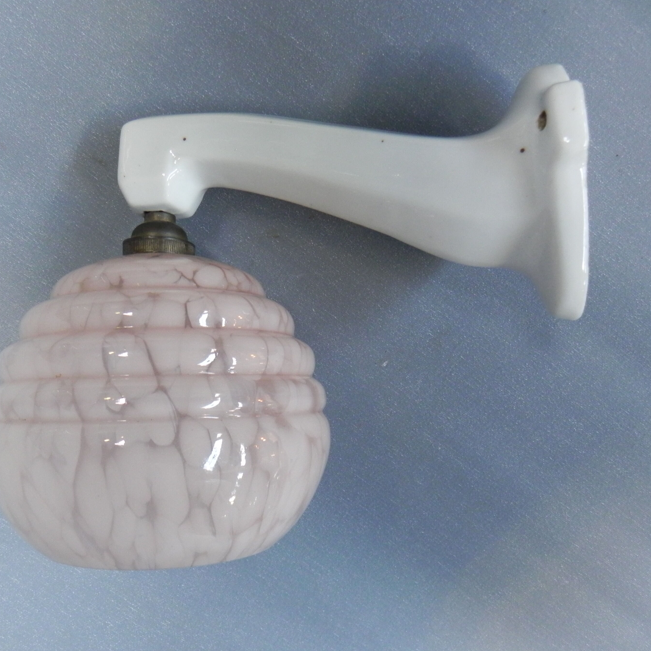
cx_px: 274
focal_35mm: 31
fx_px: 660
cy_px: 327
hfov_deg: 52.3
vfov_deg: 52.5
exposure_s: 1/20.1
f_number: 2.8
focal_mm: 4.6
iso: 400
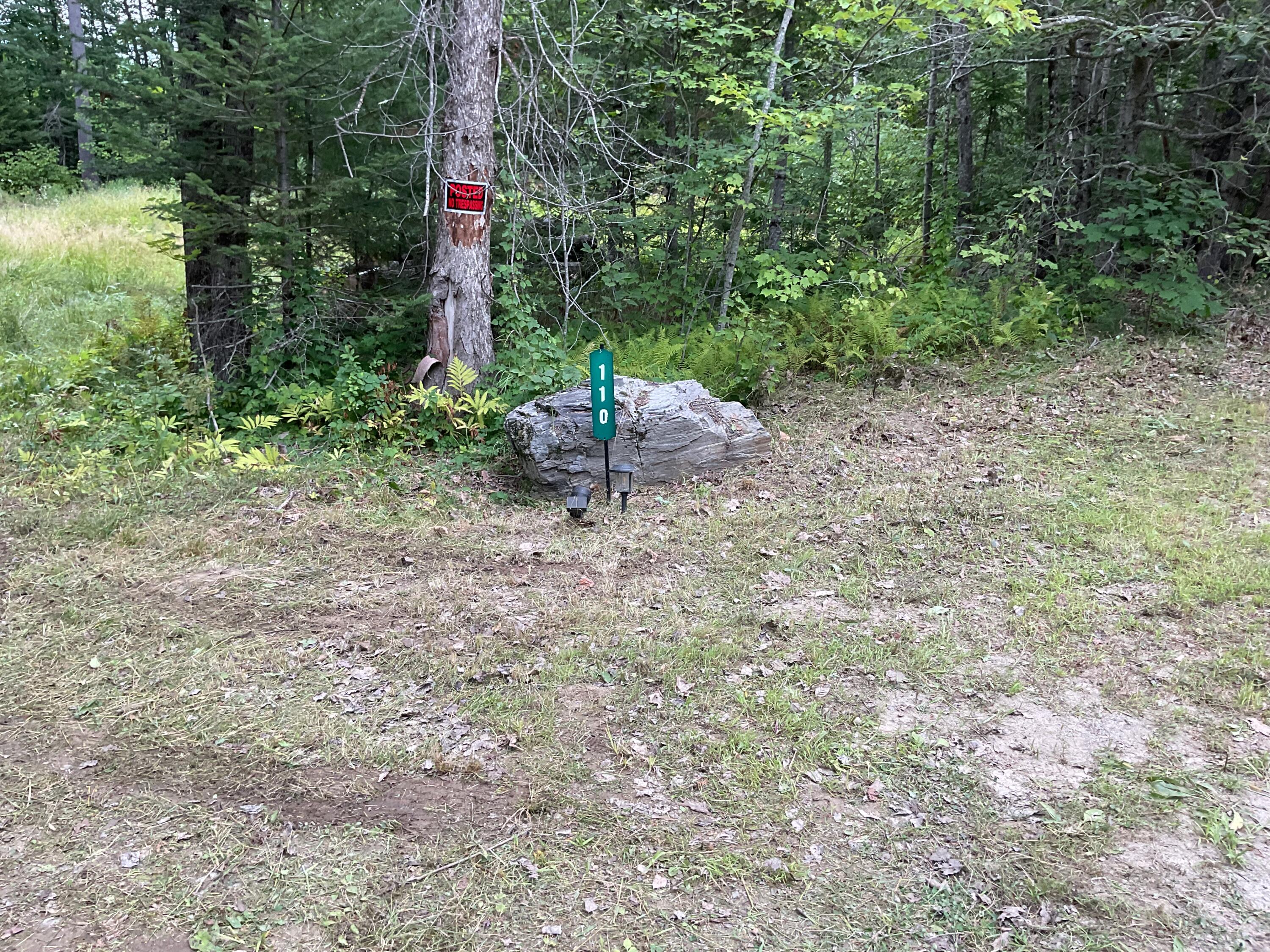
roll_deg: -4.4
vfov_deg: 48.2
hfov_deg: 61.7
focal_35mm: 29
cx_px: 635
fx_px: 1064
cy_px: 476
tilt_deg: -18.4
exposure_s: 1/60
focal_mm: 3
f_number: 1.8
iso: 50
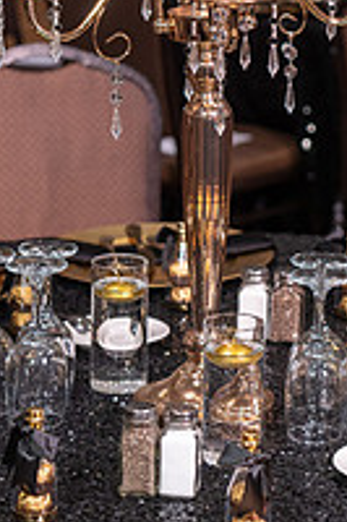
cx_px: 240
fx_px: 2317
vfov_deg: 12.8
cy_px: 91
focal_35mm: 160
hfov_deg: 8.6
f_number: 4
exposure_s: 1/125
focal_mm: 71
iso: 1600
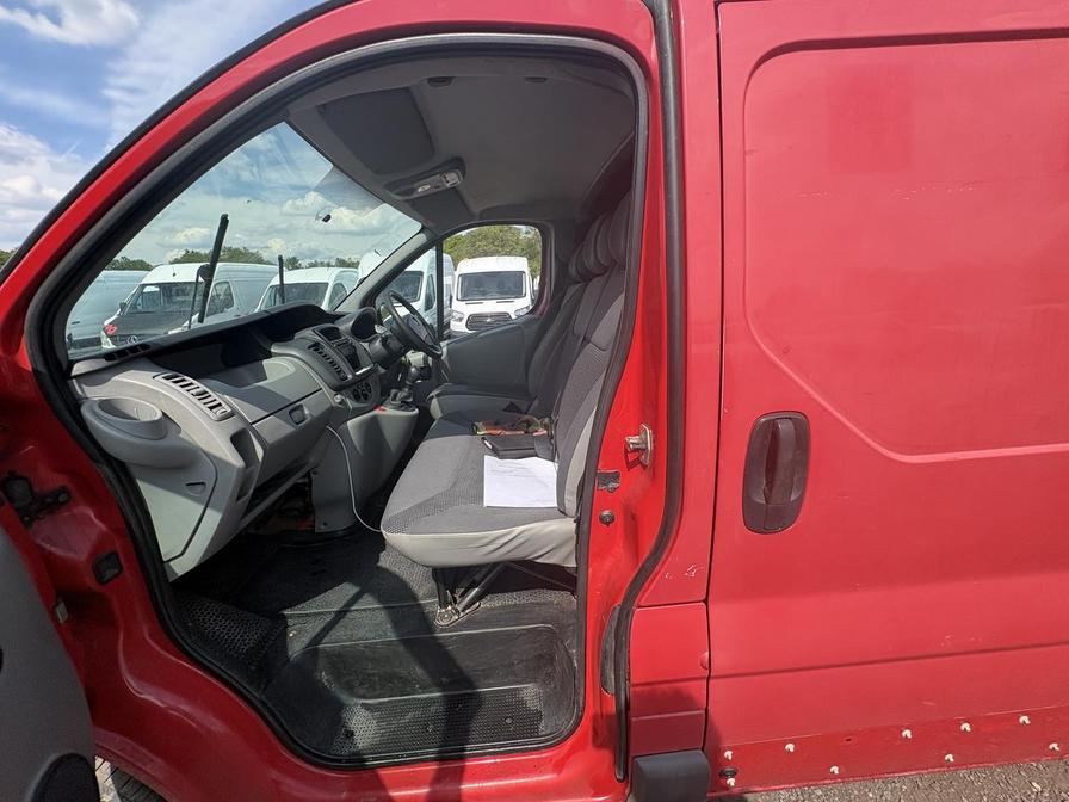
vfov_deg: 85.7
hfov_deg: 102.1
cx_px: 534
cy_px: 401
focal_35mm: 14
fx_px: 432
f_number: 2.2
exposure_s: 1/956
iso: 50
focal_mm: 2.22
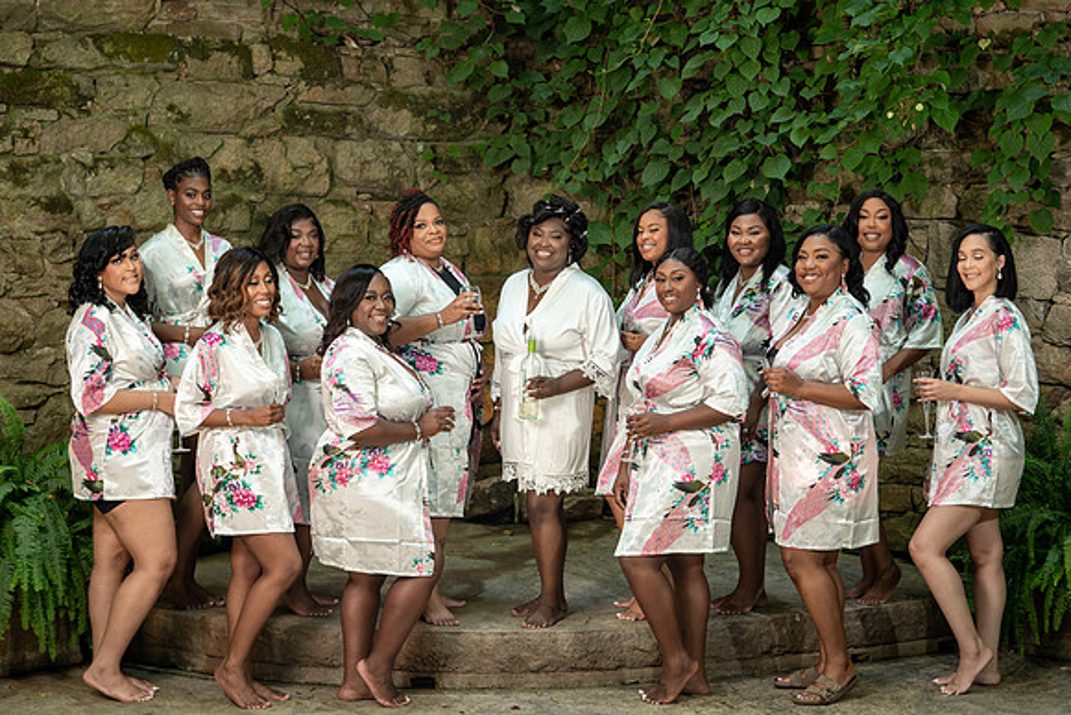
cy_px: 358
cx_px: 536
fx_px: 2232
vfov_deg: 18.2
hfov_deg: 27.0
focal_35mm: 75
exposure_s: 1/200
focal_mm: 75
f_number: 4
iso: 400
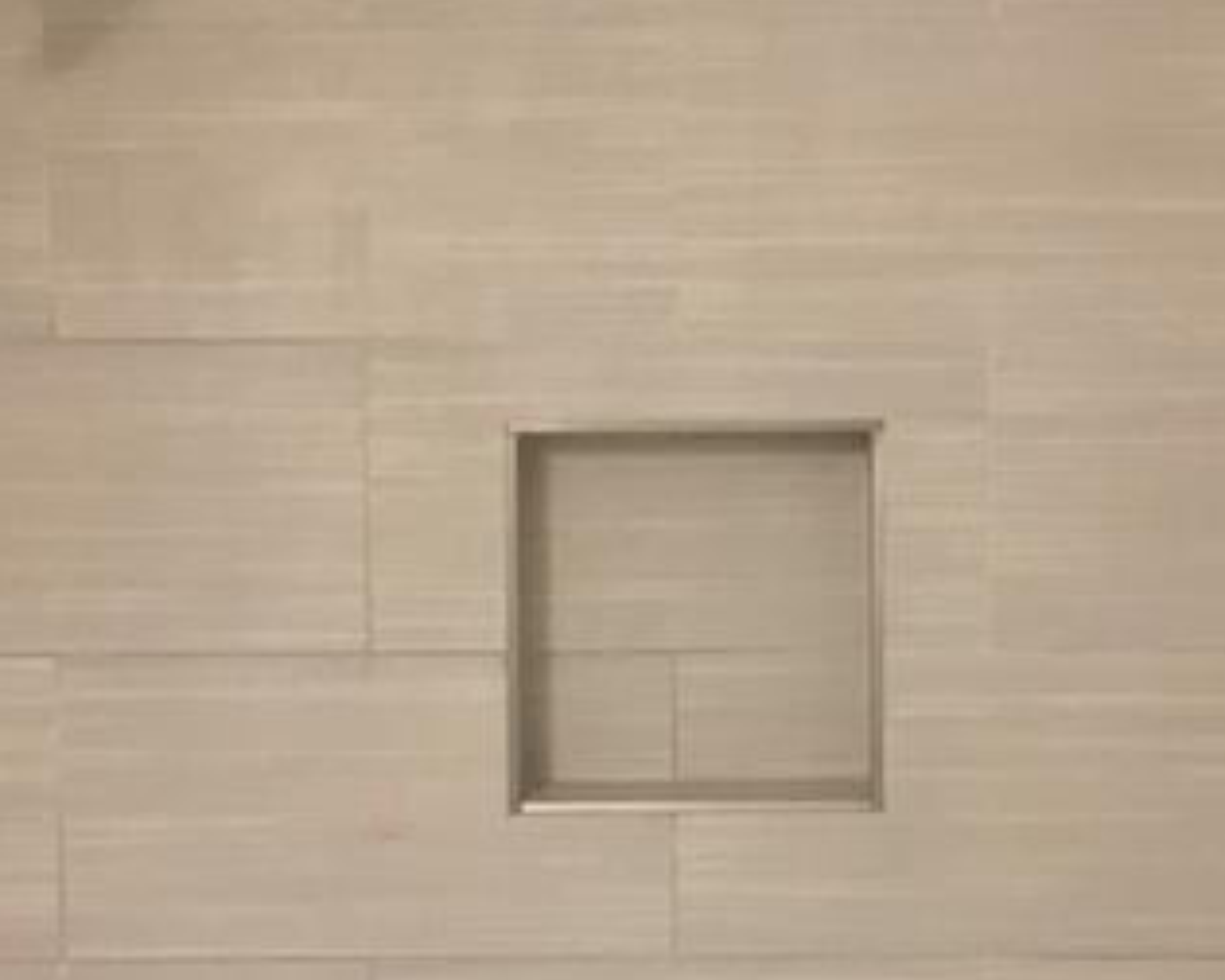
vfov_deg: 22.0
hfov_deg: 27.5
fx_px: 2502
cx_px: 665
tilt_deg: -5.0
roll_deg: +0.8
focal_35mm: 69
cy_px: 719
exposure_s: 1/30
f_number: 2.2
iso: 64
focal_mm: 4.15
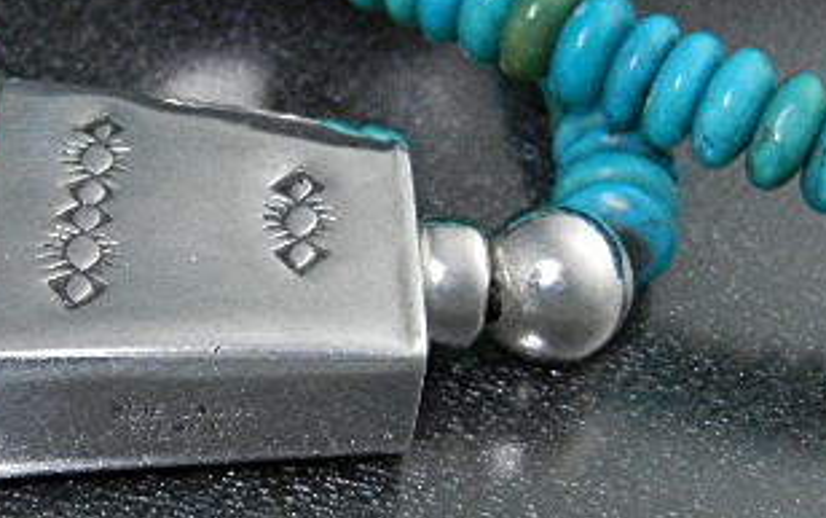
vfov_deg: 13.2
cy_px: 220
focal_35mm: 99
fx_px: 2230
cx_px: 134
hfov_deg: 20.7
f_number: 7.6
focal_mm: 8.1
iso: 800
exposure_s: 1/30
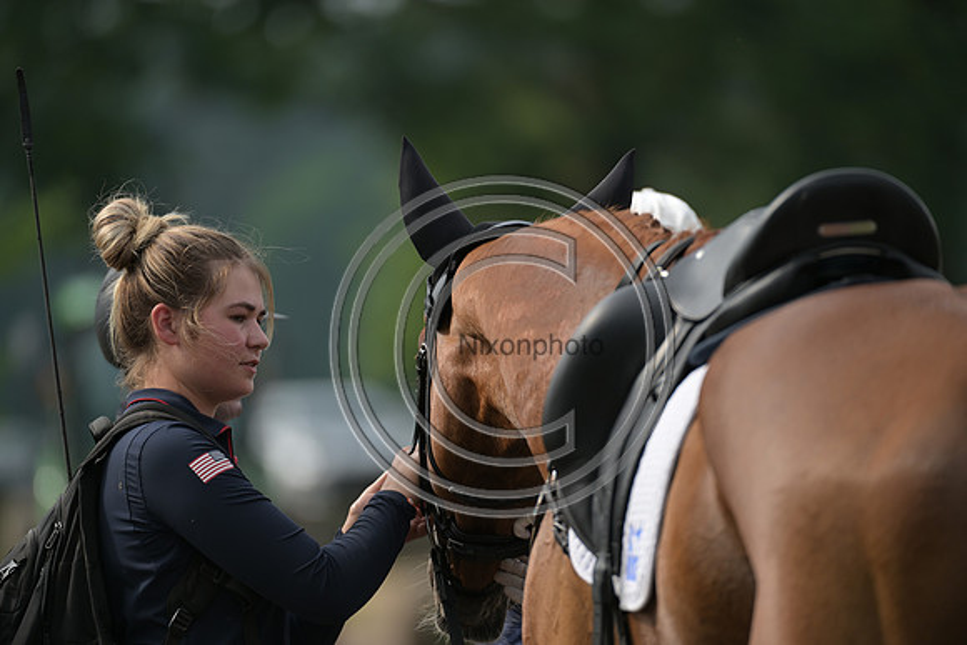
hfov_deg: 5.2
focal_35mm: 400
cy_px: 322
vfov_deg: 3.4
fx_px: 10746
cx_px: 484
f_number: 5
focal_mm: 400
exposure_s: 1/1250
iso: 280
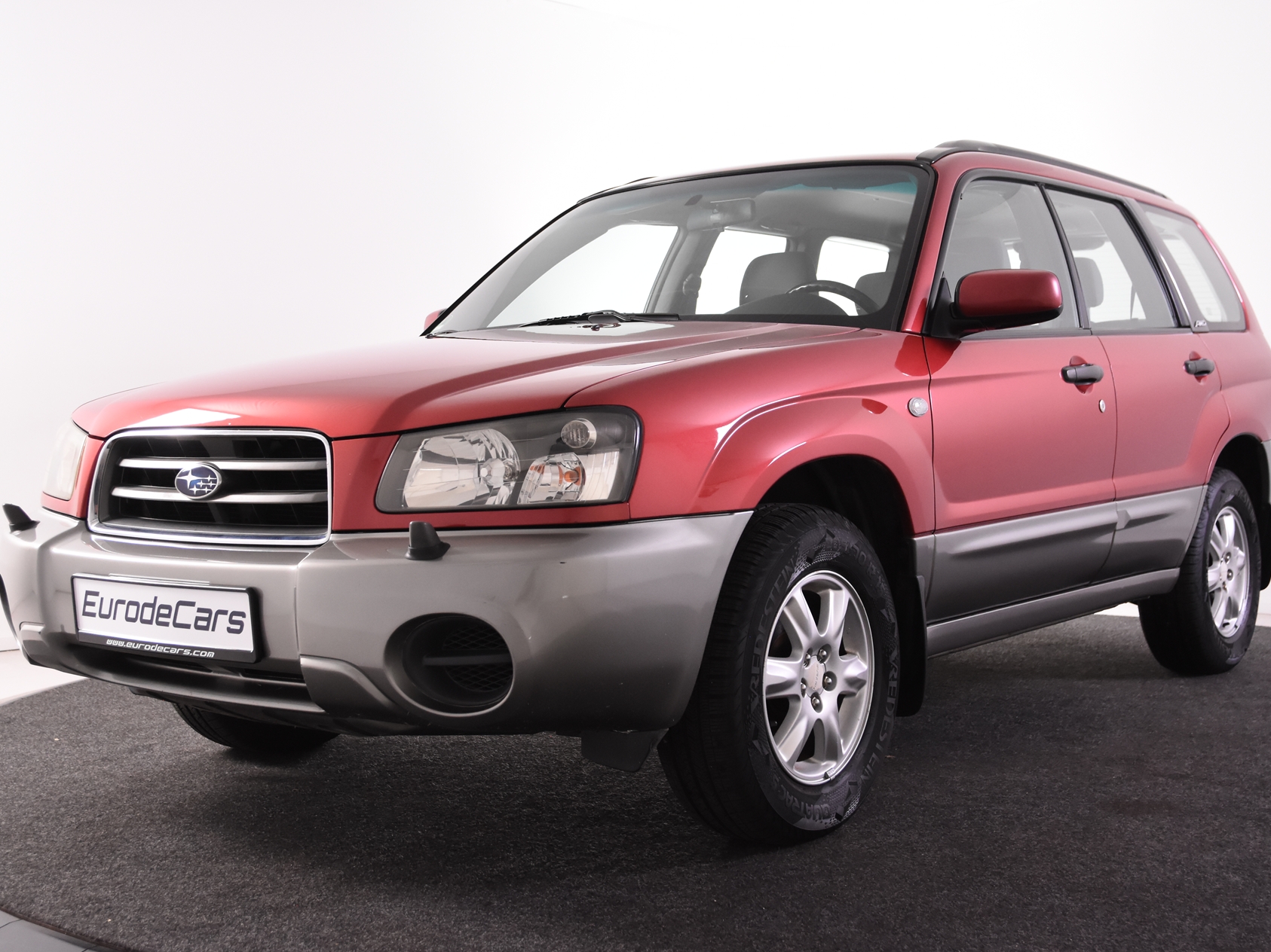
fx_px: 1689
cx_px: 633
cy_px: 474
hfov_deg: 41.2
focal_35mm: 46
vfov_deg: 31.5
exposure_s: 1/80
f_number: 4.5
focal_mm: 28
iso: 1600
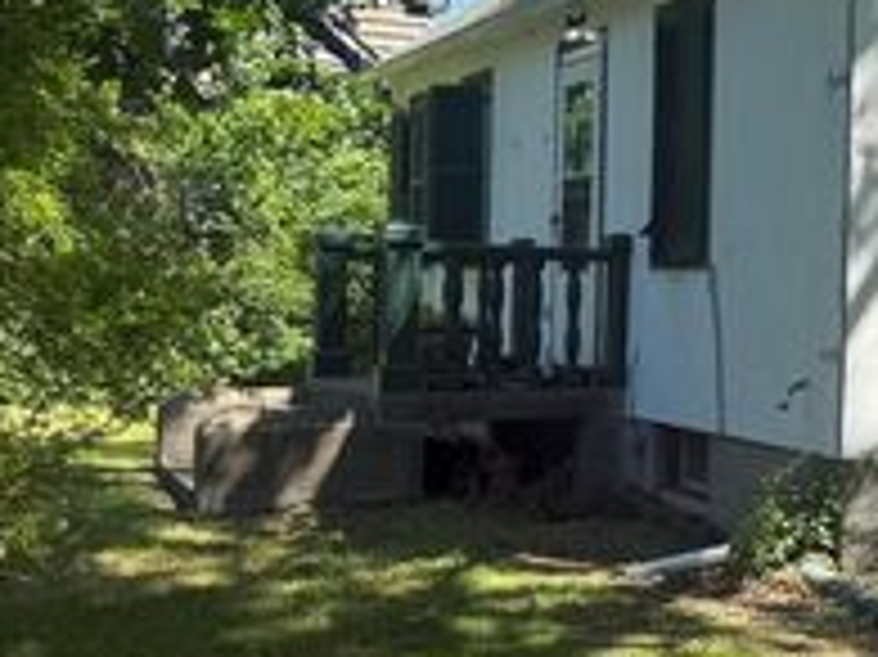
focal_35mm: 73
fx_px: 1850
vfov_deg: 20.1
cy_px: 250
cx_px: 1009
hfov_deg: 24.6
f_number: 1.78
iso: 80
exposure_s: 1/1493
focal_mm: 6.76
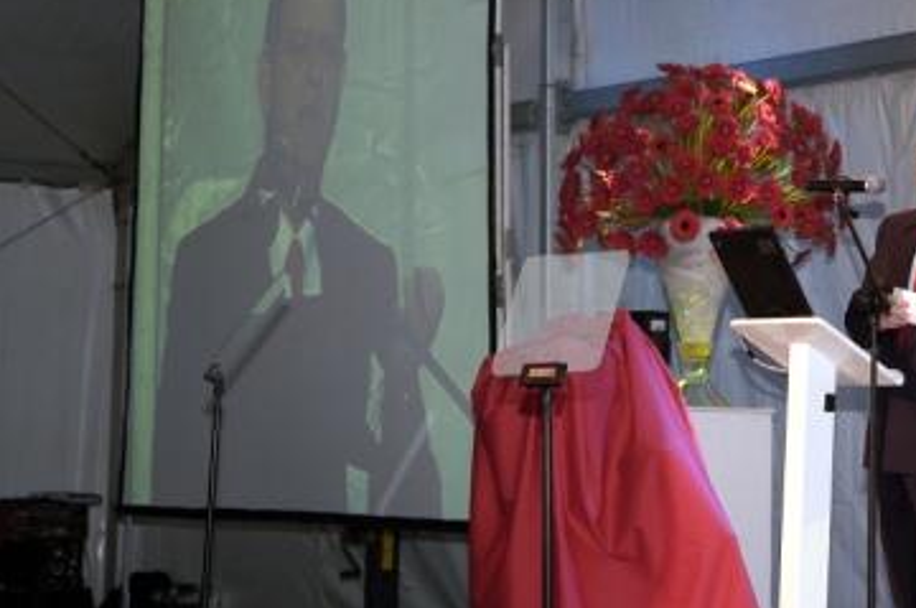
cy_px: 280
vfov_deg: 12.2
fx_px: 2846
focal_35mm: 112
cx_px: 567
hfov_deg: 18.3
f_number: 4
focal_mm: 60
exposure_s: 1/60
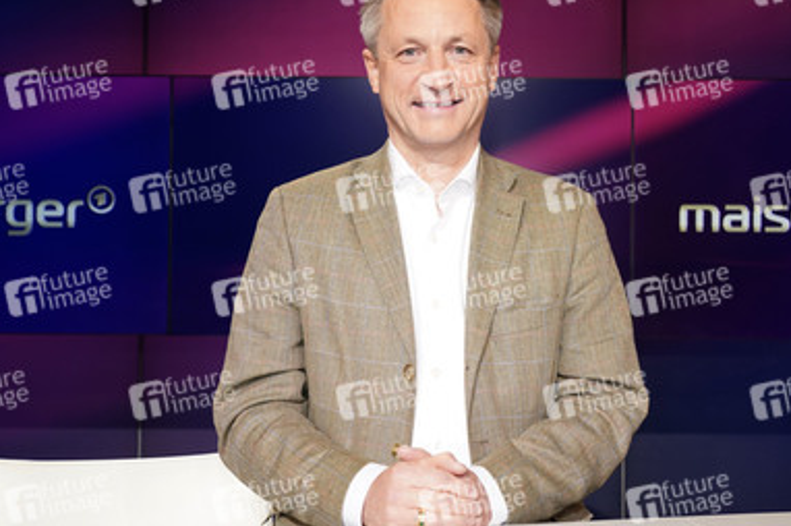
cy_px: 240
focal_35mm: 39
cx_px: 417
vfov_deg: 34.1
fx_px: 856
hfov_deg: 49.6
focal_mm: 33
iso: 2000
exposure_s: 1/160
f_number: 5
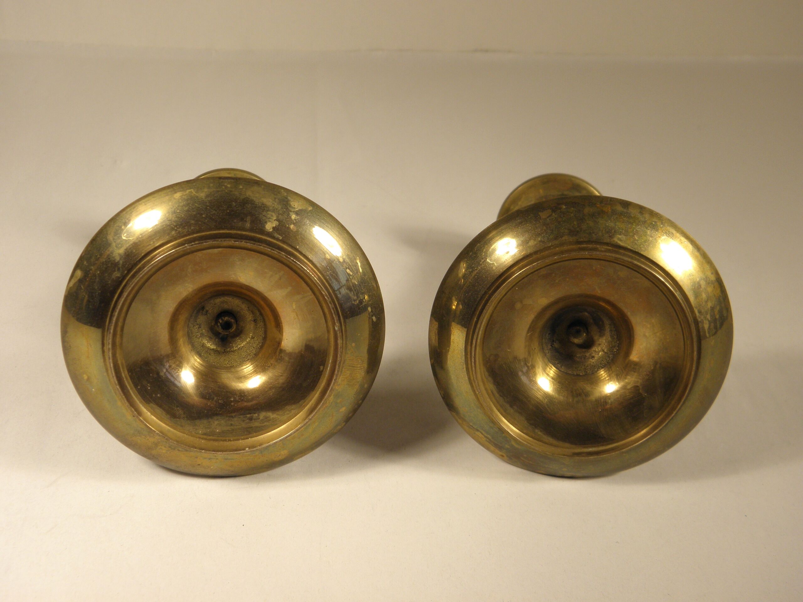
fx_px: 1160
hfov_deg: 38.2
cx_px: 402
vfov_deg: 29.1
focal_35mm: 50
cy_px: 301
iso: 100
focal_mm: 9.1
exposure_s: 1/60
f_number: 4
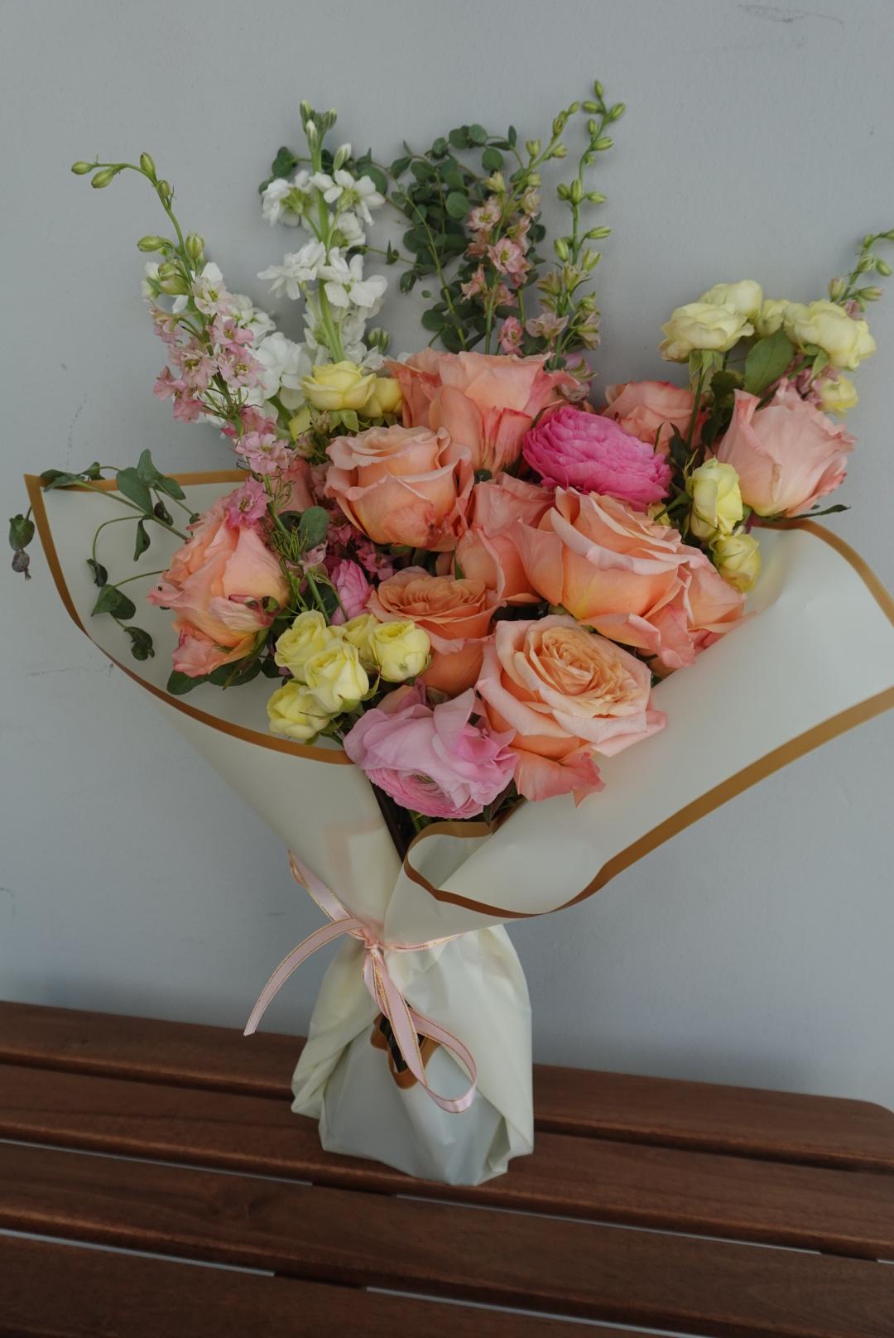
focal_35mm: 32
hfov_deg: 41.2
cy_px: 669
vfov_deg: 58.7
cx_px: 447
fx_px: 1190
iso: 125
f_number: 3.5
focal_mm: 12.01
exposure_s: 1/320
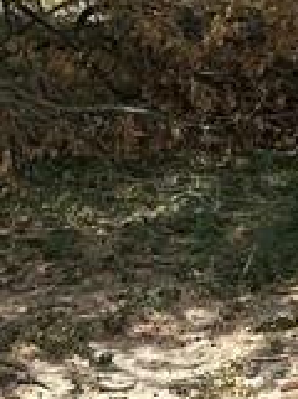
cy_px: -50
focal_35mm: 153
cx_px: 909
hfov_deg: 8.2
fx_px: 1763
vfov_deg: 12.7
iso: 80
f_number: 1.78
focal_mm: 6.86
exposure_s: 1/5525
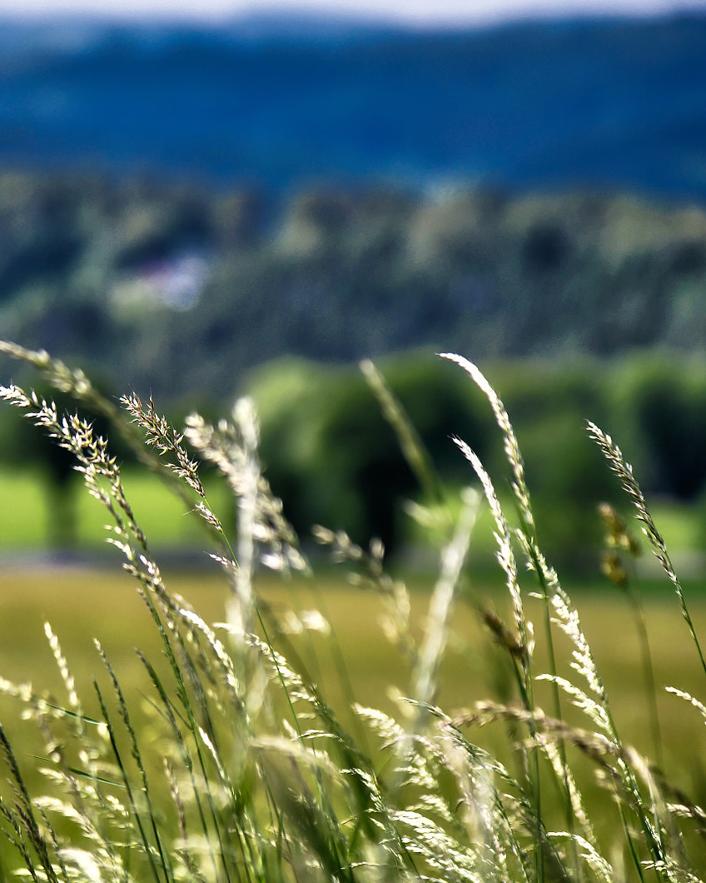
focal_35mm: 170
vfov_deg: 11.4
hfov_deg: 9.1
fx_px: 4440
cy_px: 442
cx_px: 162
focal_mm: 120
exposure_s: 1/1250
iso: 400
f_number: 4.5
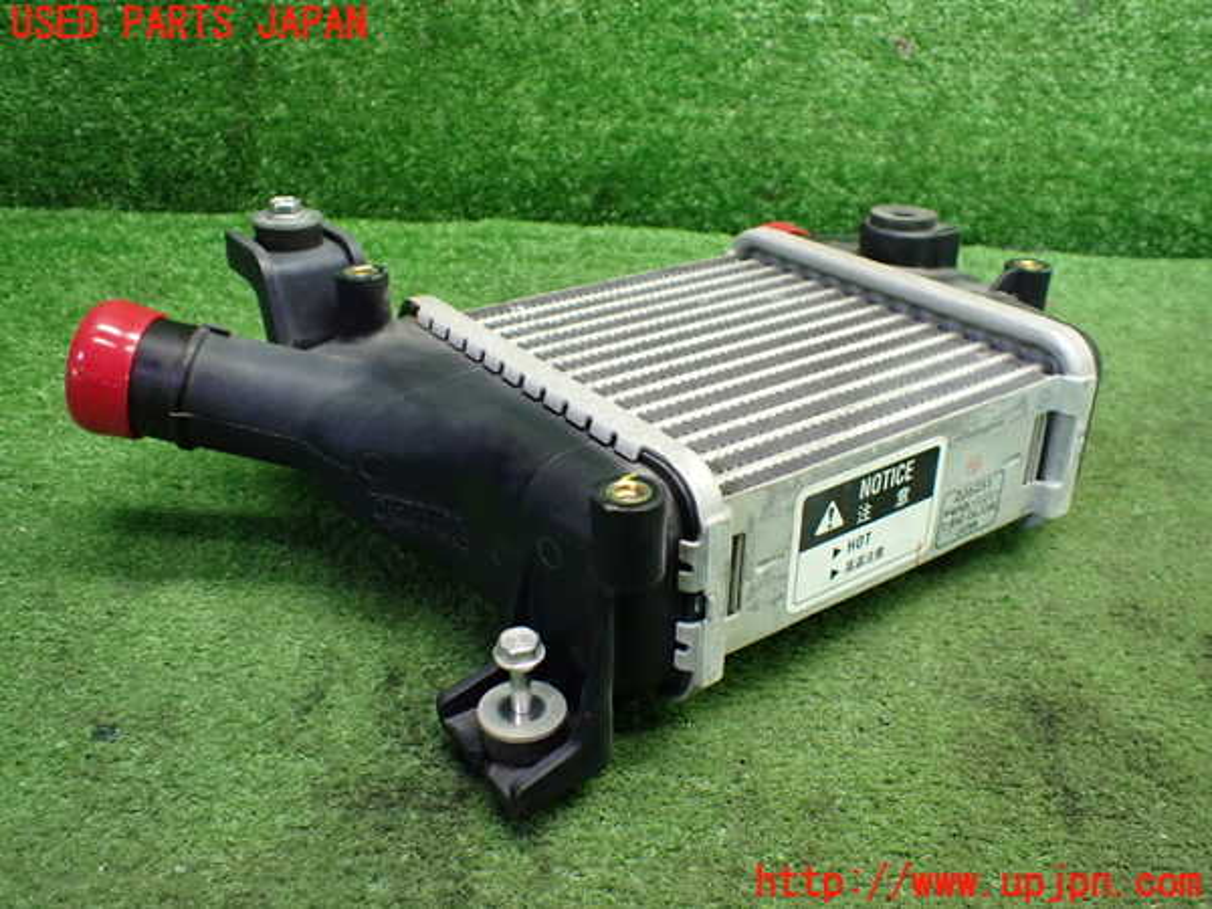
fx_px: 1050
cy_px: 454
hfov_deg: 60.0
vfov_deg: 46.8
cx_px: 606
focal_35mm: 30
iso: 800
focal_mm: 5.4
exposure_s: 1/100
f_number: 2.3
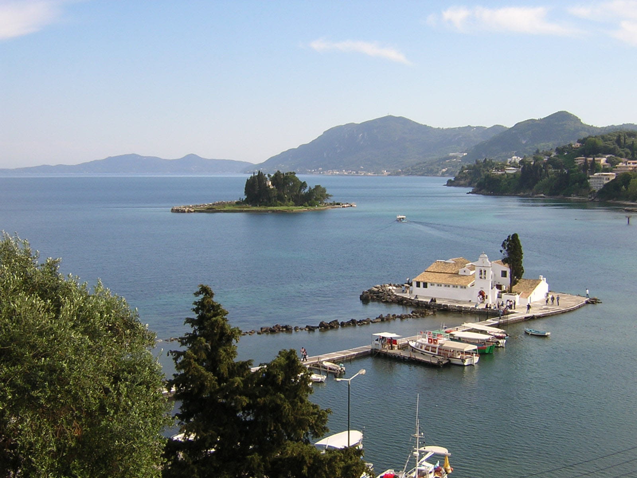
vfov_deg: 30.9
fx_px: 865
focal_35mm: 47
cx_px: 318
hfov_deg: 40.4
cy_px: 239
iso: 100
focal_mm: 6.1
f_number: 5.8
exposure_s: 1/200
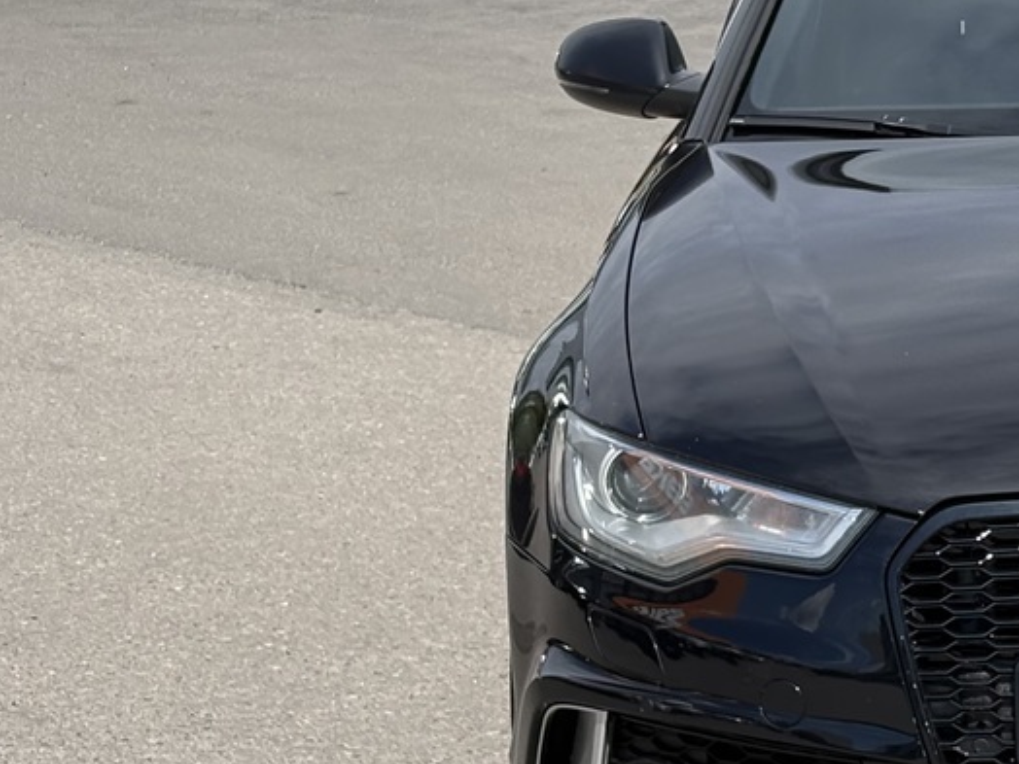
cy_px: 513
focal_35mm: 143
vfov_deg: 10.4
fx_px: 4210
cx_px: 1204
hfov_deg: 13.4
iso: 50
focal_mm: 5.96
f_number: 1.6
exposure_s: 1/2364
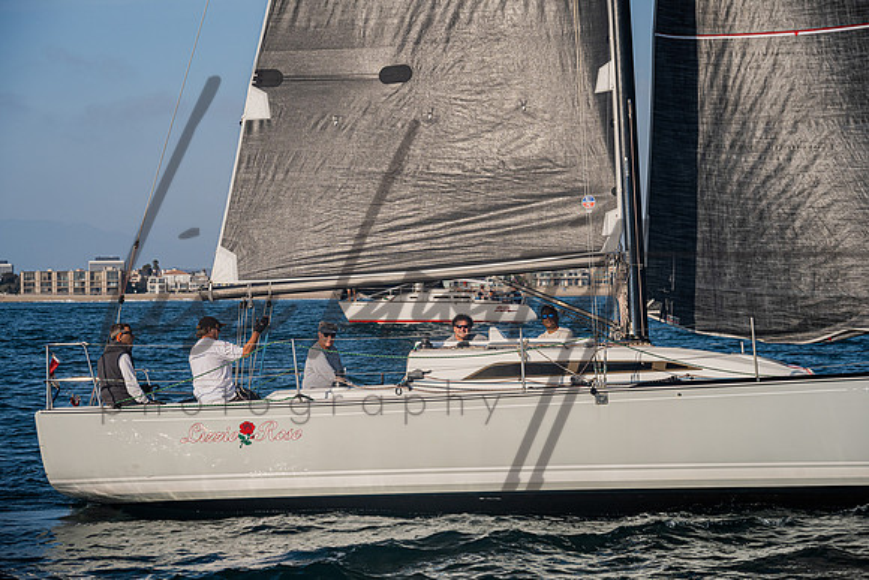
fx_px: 2166
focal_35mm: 90
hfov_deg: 22.7
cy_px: 290
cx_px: 434
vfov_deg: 15.2
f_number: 6.3
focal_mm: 89
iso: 400
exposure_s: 1/2000
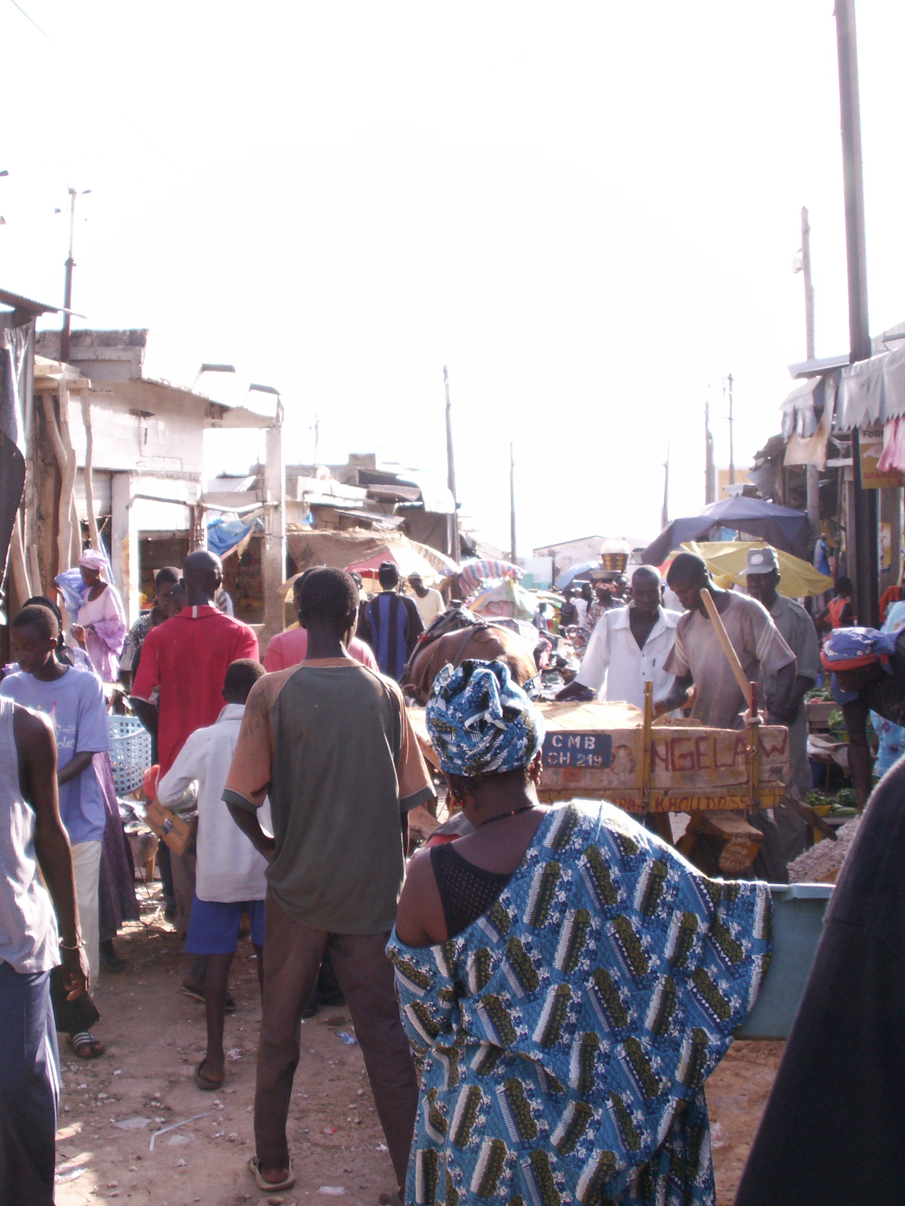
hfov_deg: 30.8
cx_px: 388
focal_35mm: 47
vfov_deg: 40.4
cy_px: 602
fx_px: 1638
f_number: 2.8
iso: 50
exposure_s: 1/320
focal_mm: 5.86
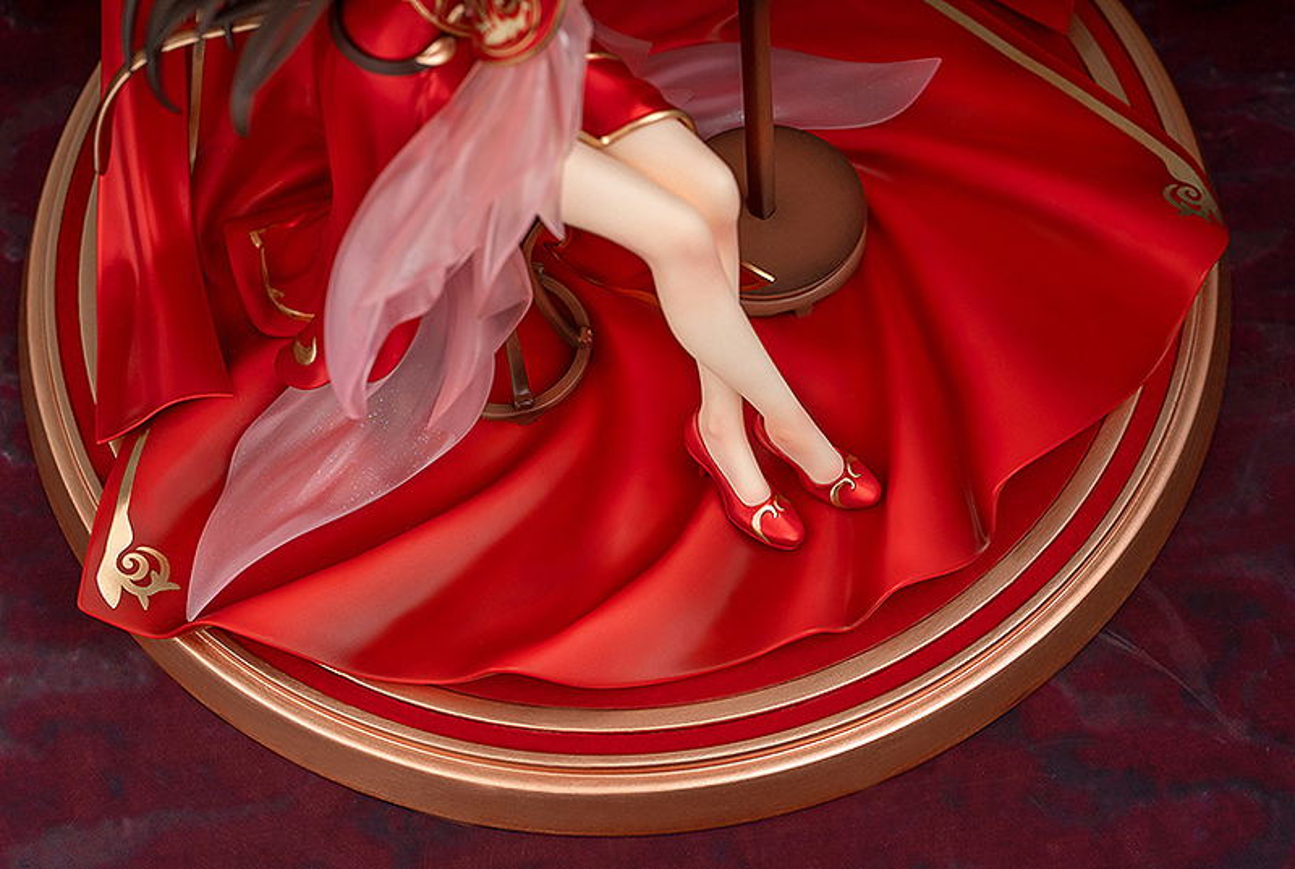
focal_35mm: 100
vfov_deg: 13.8
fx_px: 3605
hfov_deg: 20.4
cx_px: 648
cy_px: 434
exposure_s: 1/160
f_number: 9
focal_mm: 100
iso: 100
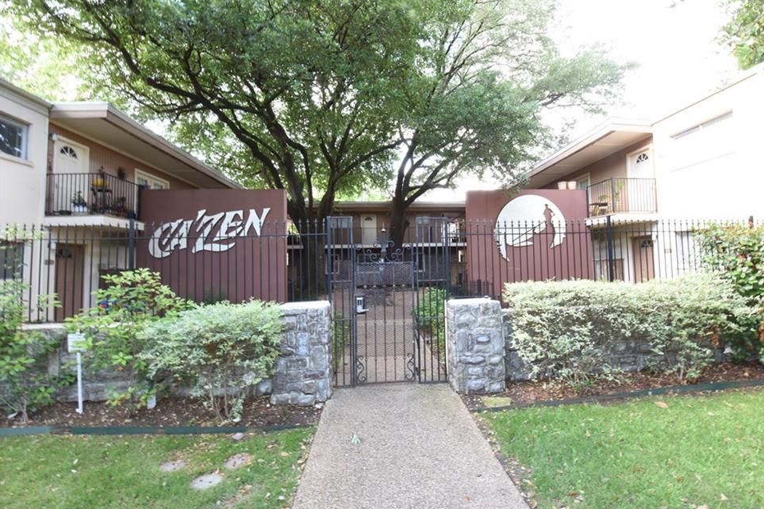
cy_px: 247
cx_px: 407
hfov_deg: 100.3
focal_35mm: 15
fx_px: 318
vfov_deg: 77.3
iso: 1250
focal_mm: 14
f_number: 20
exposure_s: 1/10
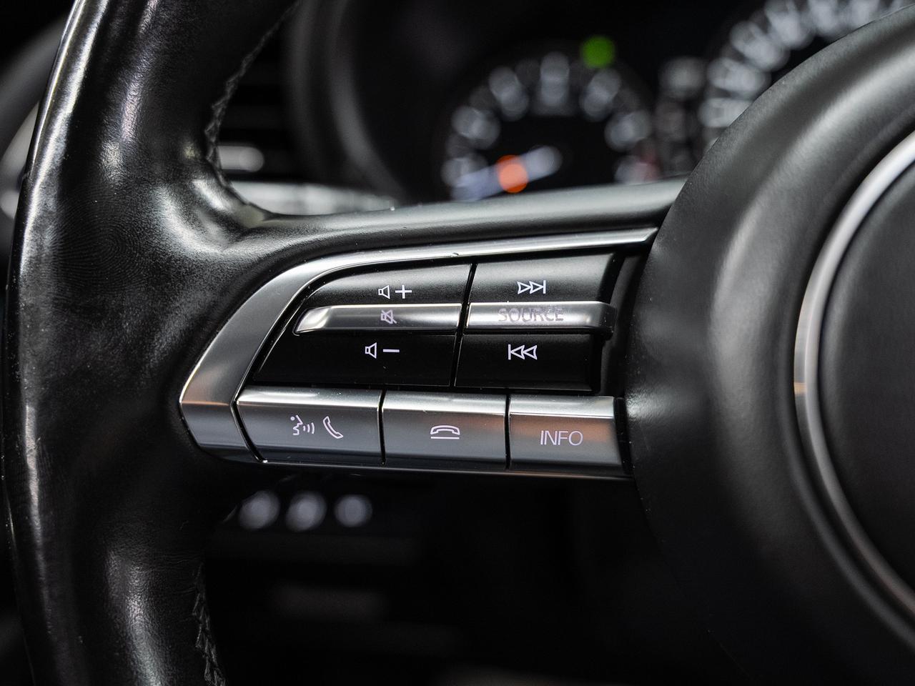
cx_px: 461
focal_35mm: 37
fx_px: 969
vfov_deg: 39.0
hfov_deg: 50.6
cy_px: 334
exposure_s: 1/40
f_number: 3.5
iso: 1000
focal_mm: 31.4
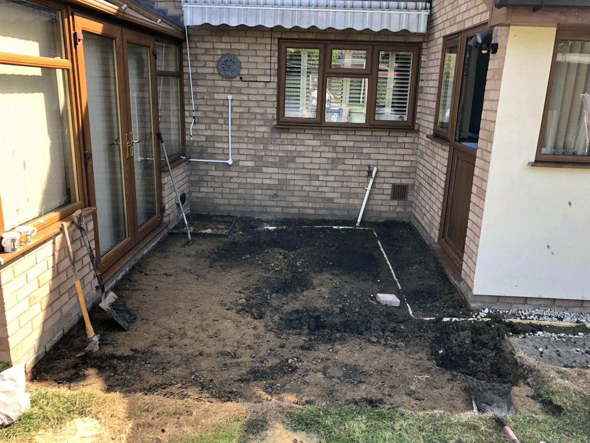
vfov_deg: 49.7
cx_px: 295
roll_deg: -1.9
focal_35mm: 28
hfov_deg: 63.4
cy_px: 222
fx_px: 477
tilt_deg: -13.9
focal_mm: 3.99
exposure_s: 1/120
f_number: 1.8
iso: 20
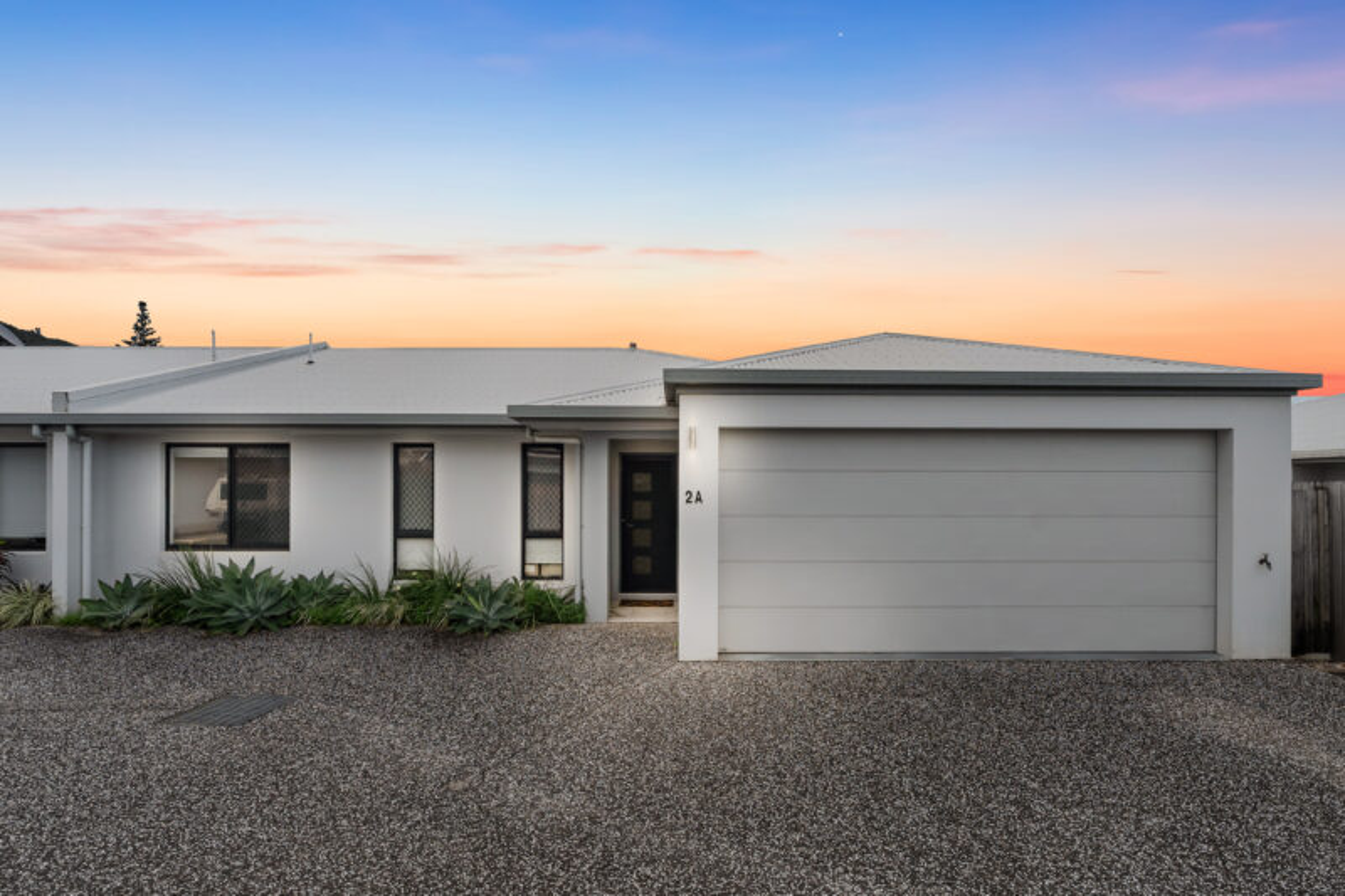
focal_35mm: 16
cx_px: 672
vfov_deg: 73.7
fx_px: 598
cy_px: 448
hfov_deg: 96.7
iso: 2500
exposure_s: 1/1000
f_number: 7.1
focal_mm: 16
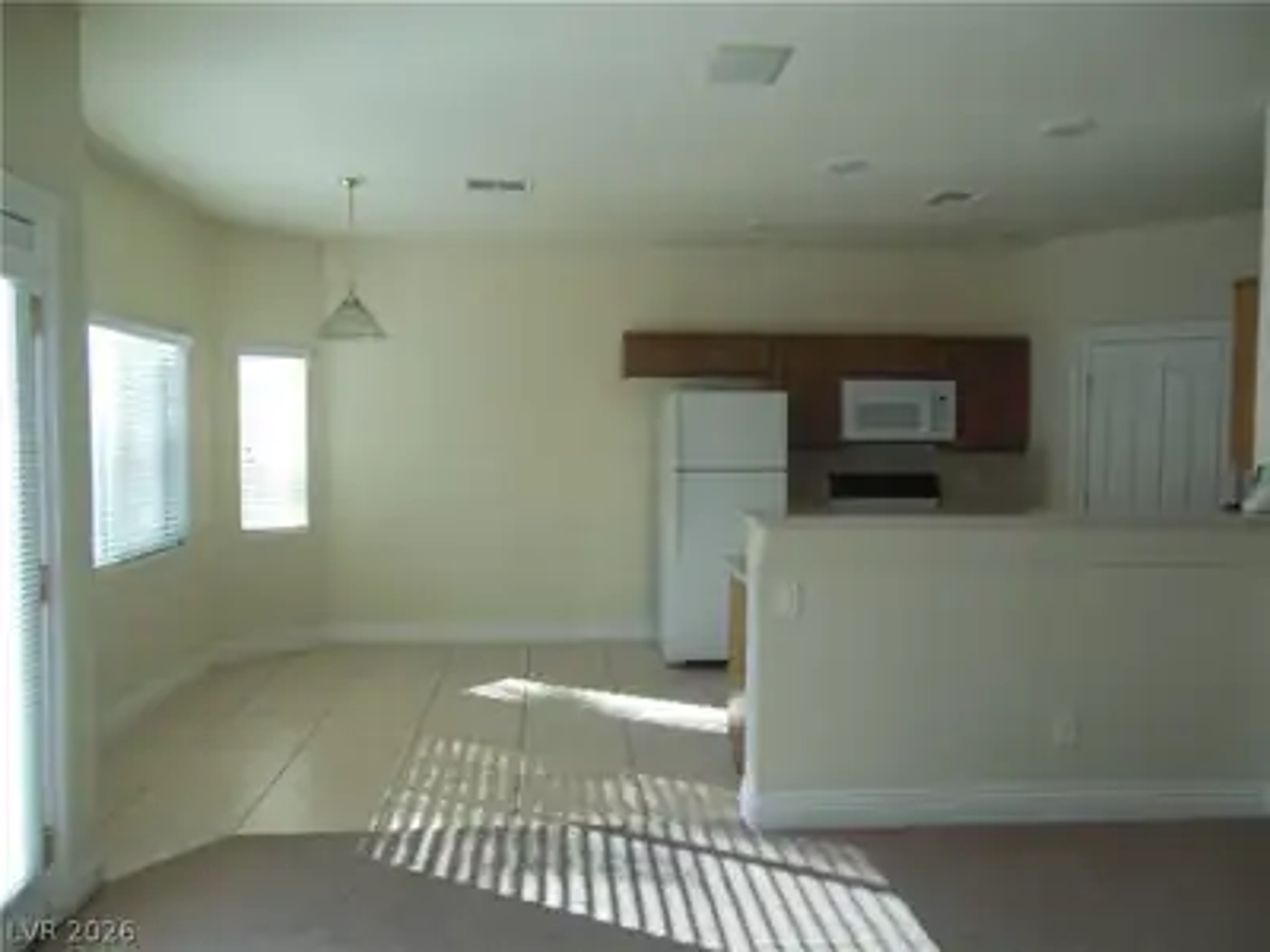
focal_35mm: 25
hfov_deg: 69.4
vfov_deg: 54.9
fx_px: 917
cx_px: 635
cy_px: 476
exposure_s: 1/125
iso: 125
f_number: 3.2
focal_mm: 4.5
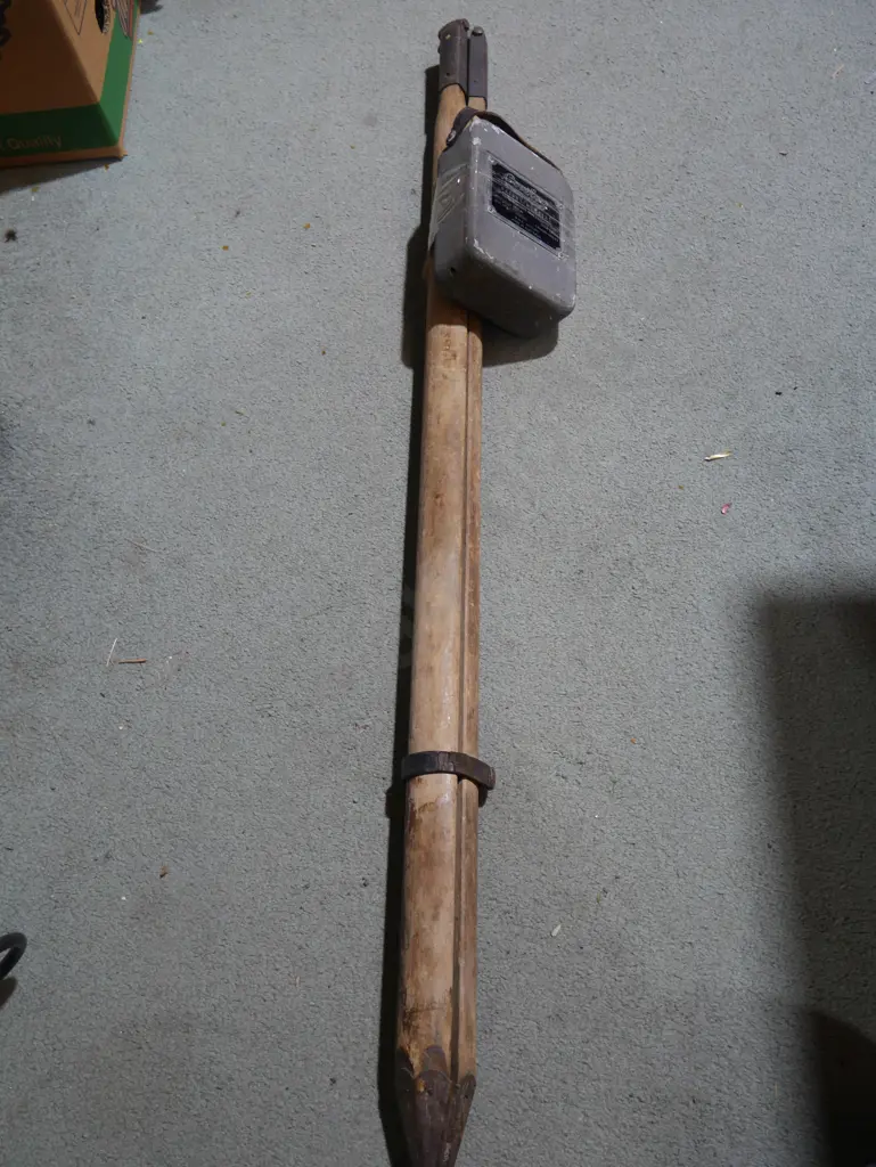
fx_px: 1079
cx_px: 438
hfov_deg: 44.2
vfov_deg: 56.8
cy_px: 584
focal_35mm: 32
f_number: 3.6
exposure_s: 1/60
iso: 400
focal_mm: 16
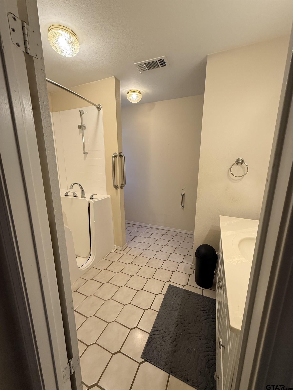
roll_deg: -0.4
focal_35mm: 14
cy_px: 195
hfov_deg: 85.7
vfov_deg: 102.1
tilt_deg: -12.1
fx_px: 158
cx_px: 146
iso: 200
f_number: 2.2
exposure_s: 1/120
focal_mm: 2.22
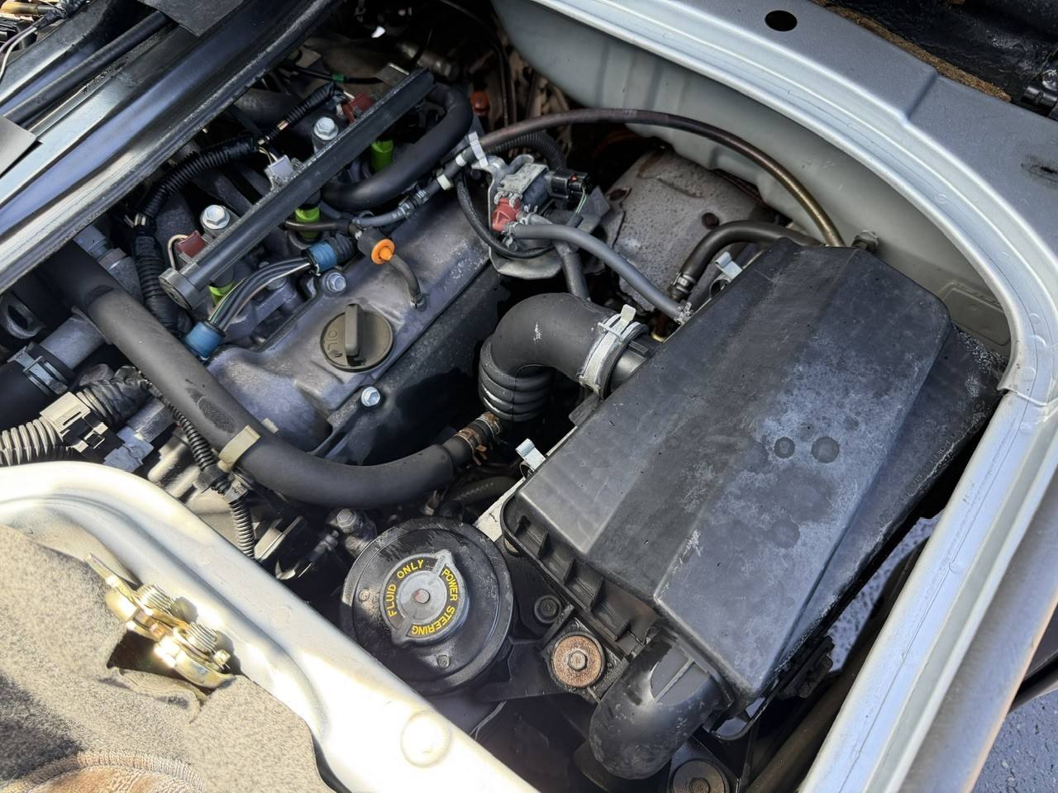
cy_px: 396
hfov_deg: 71.6
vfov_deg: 56.8
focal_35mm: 24
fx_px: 734
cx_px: 529
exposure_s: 1/208
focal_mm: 6.76
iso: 125
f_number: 1.78
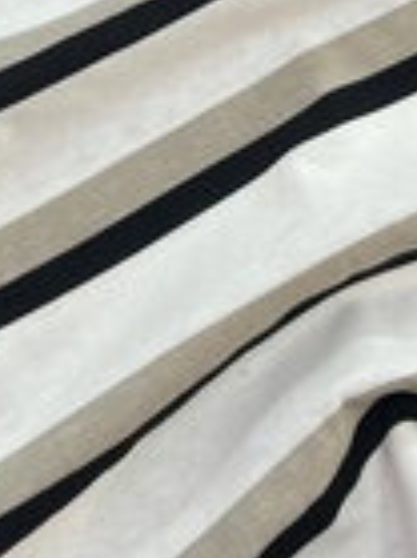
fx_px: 1609
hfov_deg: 14.7
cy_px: 22
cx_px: 136
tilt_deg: -77.9
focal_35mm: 100
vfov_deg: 19.2
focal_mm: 5.7
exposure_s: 1/100
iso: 64
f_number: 1.5
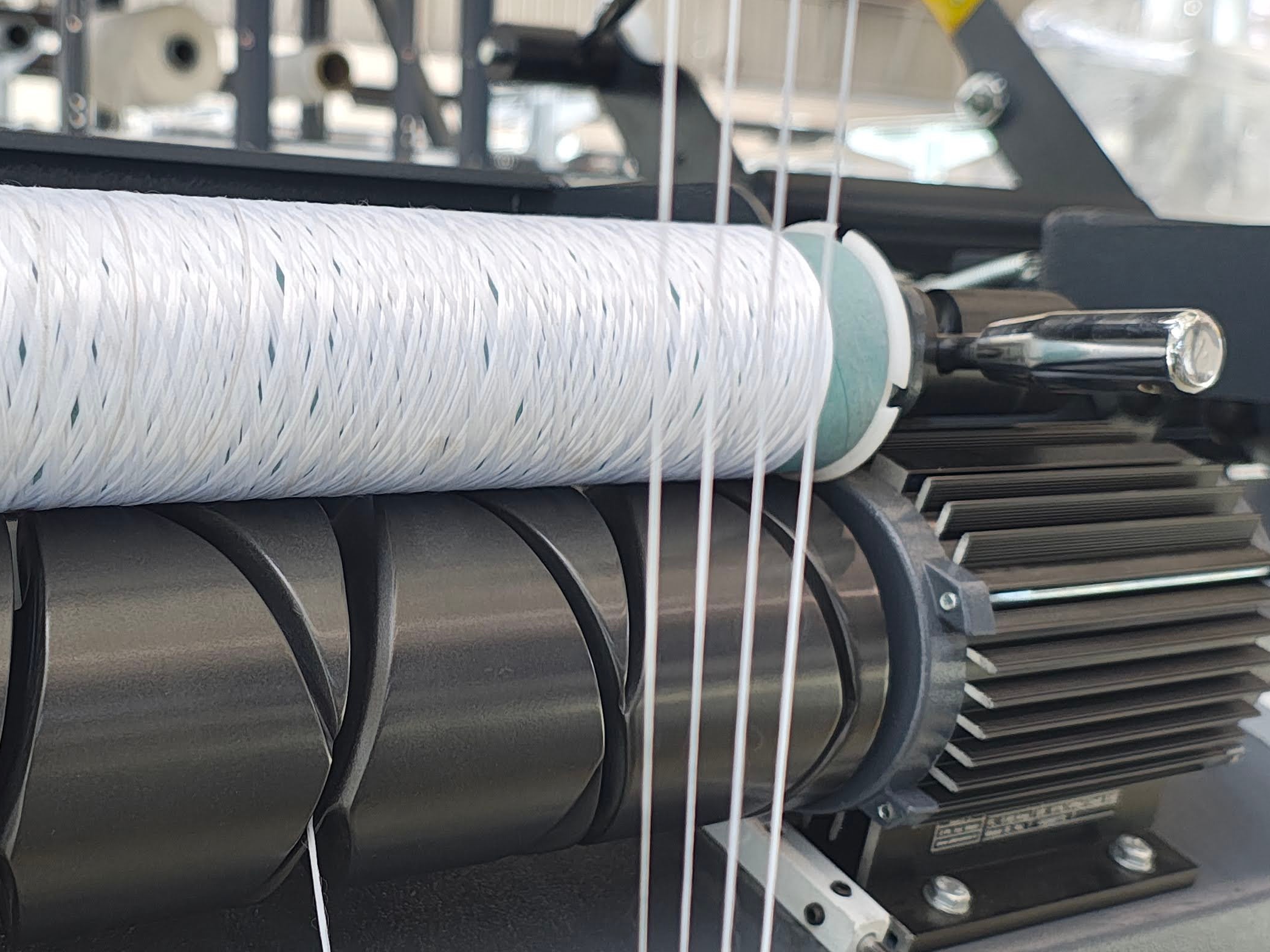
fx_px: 1798
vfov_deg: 29.7
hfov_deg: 38.4
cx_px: 416
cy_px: 495
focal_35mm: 49
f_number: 1.4
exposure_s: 1/60
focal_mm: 5.89
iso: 669
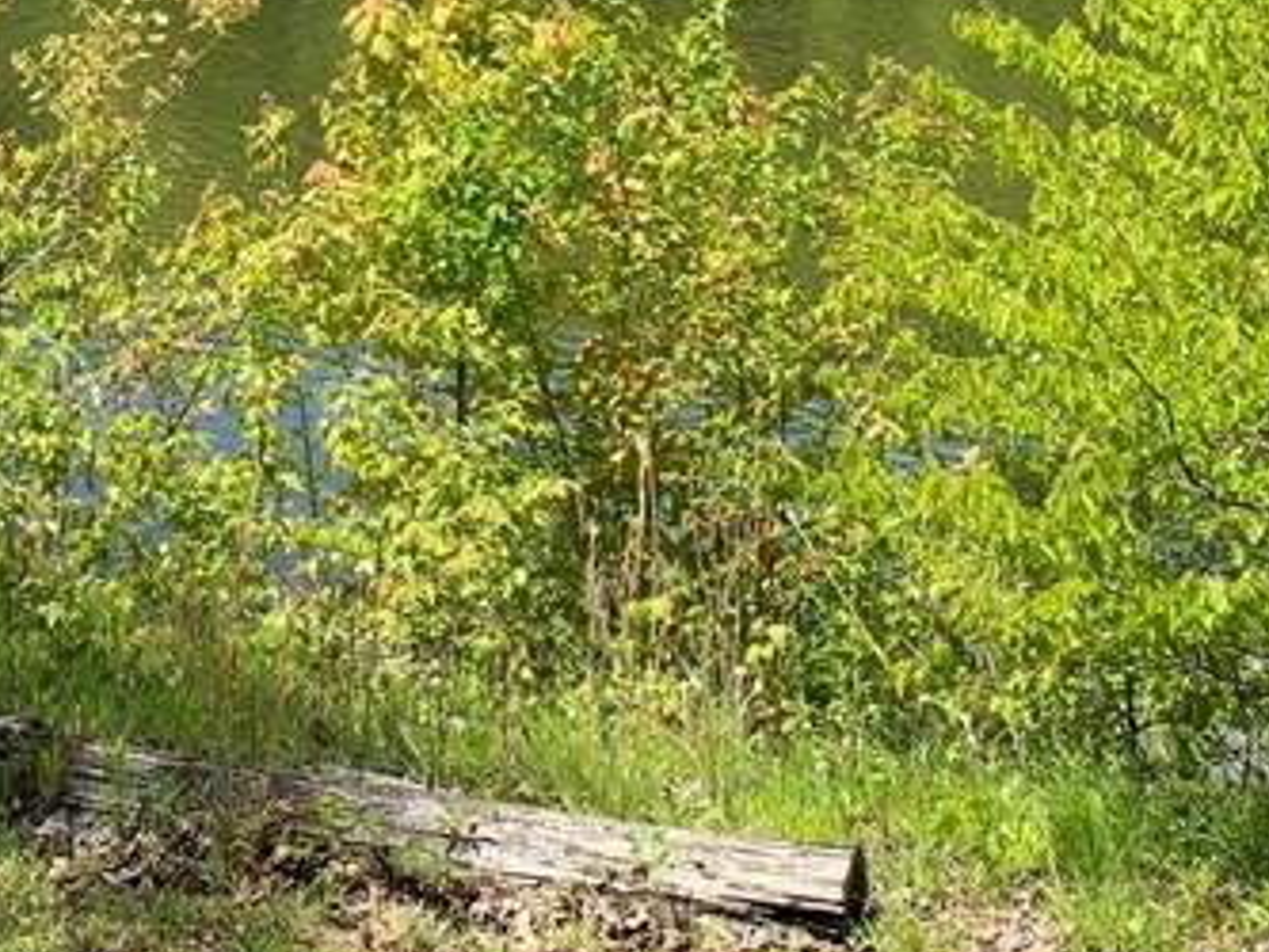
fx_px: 2934
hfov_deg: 23.9
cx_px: 202
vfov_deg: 17.8
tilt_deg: -5.8
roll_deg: -0.9
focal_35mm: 80
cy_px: -88
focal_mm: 4.25
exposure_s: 1/1124
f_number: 1.8
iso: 25
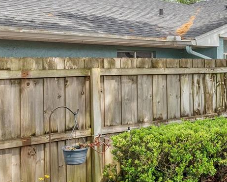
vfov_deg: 29.1
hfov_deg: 29.8
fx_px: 350
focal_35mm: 52
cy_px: 73
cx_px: 284
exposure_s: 1/100
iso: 100
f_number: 8
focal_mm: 16
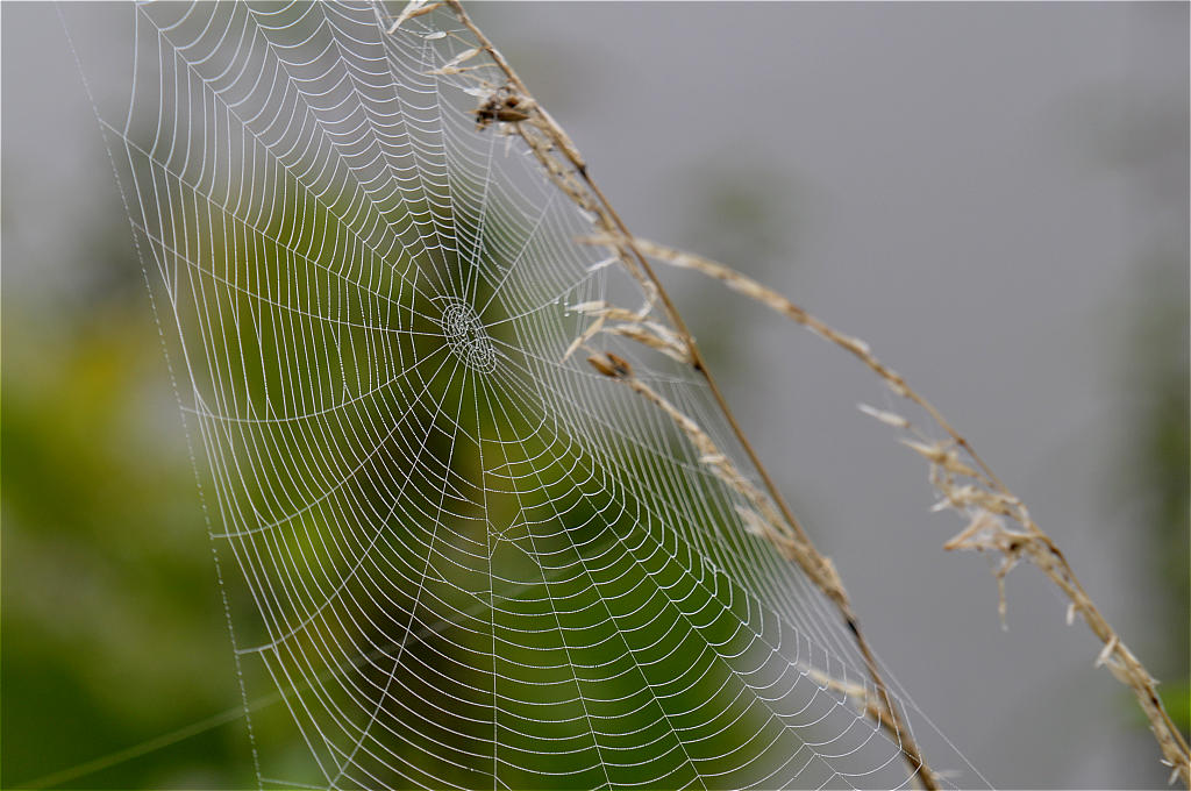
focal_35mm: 315
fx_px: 10408
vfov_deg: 4.4
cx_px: 596
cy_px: 396
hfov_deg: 6.5
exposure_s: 1/50
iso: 400
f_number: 10
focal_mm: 210
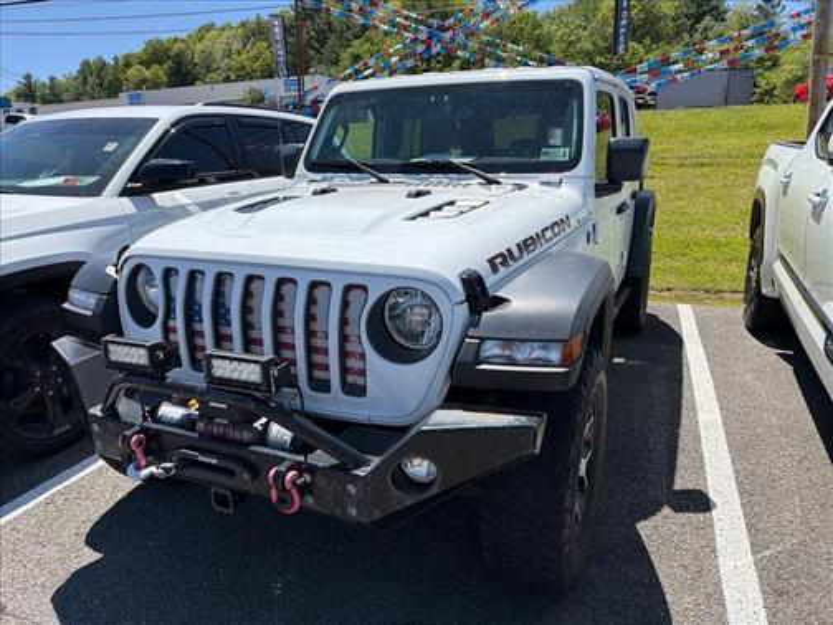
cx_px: 416
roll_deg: +0.5
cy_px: 312
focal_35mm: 24
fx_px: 578
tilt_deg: -11.6
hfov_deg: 71.6
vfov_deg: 56.8
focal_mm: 6.76
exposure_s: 1/5319
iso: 100
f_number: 1.78
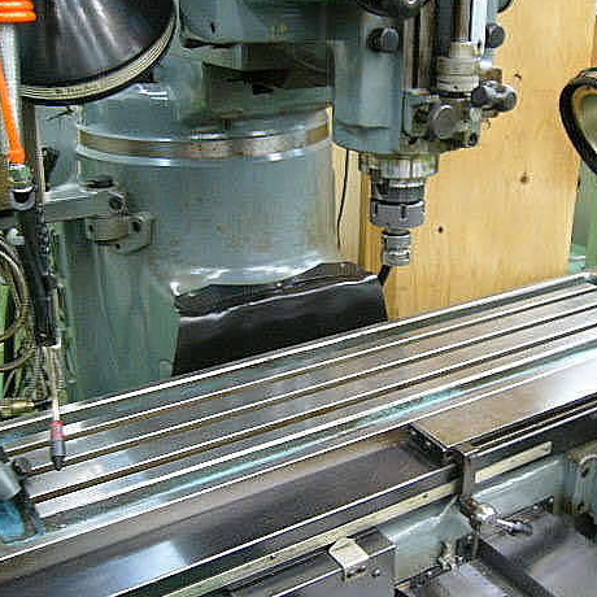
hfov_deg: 39.1
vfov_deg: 39.2
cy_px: 306
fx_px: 839
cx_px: 336
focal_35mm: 43
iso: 200
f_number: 2.8
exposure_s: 1/8
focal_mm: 5.8
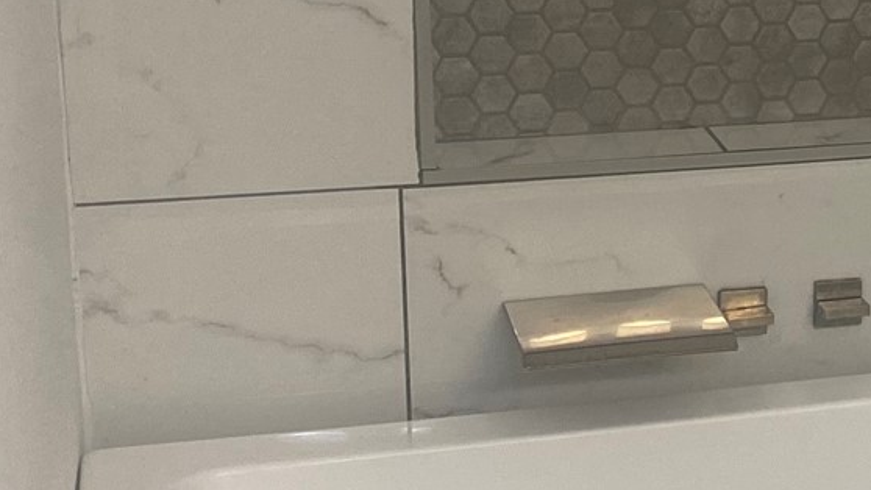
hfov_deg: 18.5
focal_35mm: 104
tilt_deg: -13.0
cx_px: 1257
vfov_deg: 11.6
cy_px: 106
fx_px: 2402
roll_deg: -2.7
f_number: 1.8
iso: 125
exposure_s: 1/120
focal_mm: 4.25
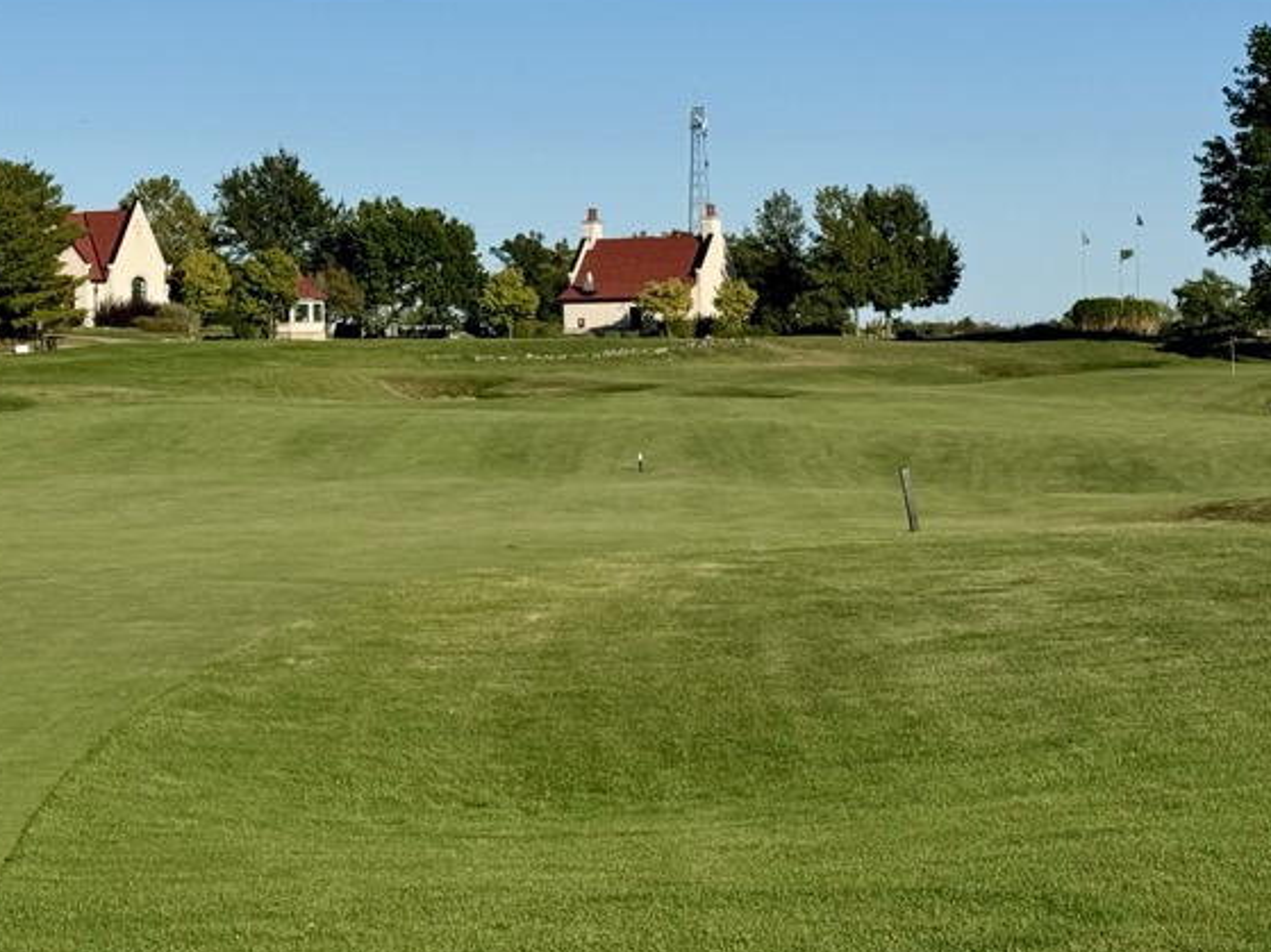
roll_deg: +1.0
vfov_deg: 14.2
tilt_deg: +2.8
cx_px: 384
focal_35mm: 103
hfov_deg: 19.0
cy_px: 116
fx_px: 3781
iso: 64
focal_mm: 6.76
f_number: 1.78
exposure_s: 1/7937
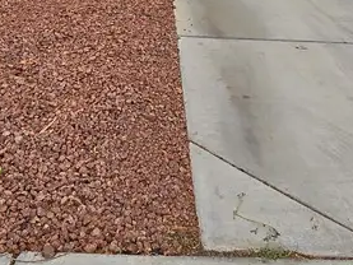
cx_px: 136
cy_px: -120
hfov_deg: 39.4
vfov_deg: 24.4
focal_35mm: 48
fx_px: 490
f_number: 2.2
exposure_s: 1/2497
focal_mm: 2.2
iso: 50
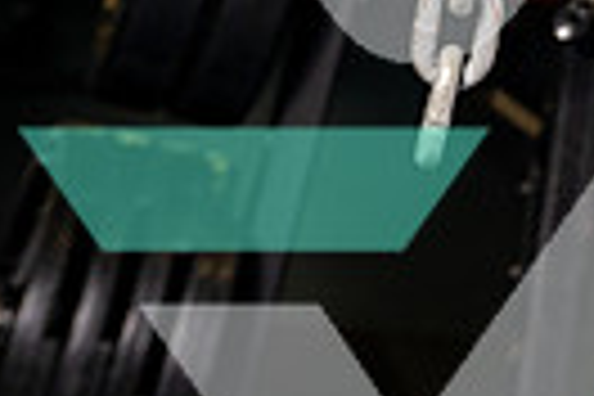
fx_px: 2970
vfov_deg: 7.5
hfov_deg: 10.5
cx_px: 1179
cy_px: -178
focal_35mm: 180
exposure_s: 1/500
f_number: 4.5
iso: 320
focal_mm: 41
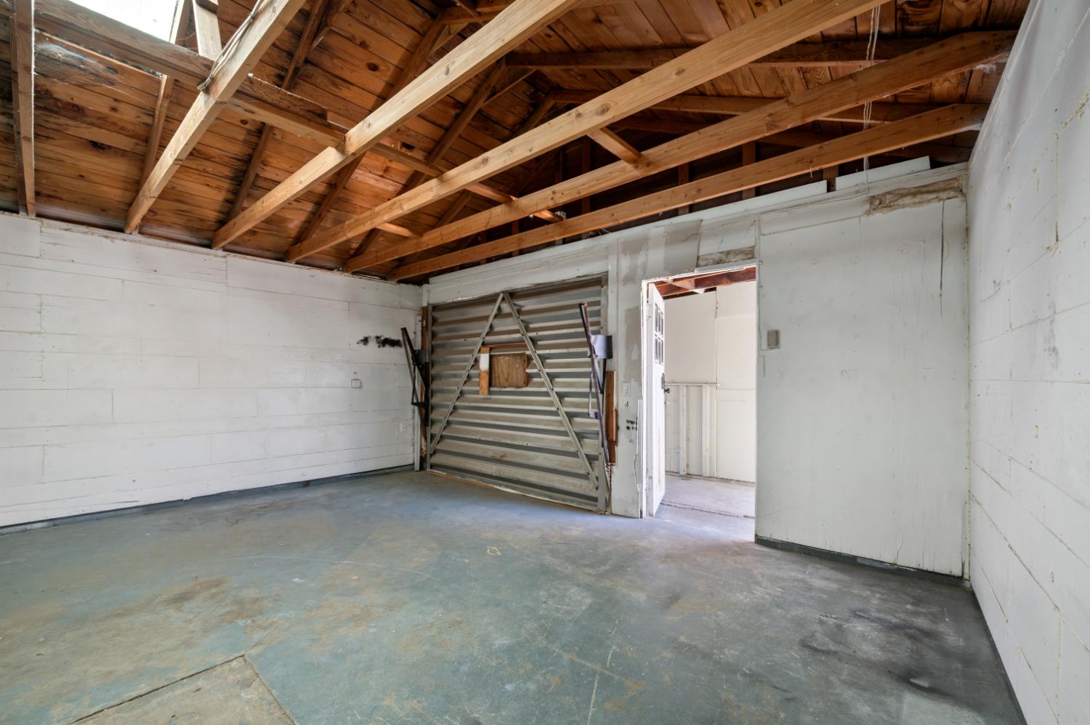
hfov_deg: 104.3
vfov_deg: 81.1
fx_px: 424
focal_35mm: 14
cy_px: 362
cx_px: 545
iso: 250
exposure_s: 1/2.5
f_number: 9
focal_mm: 14
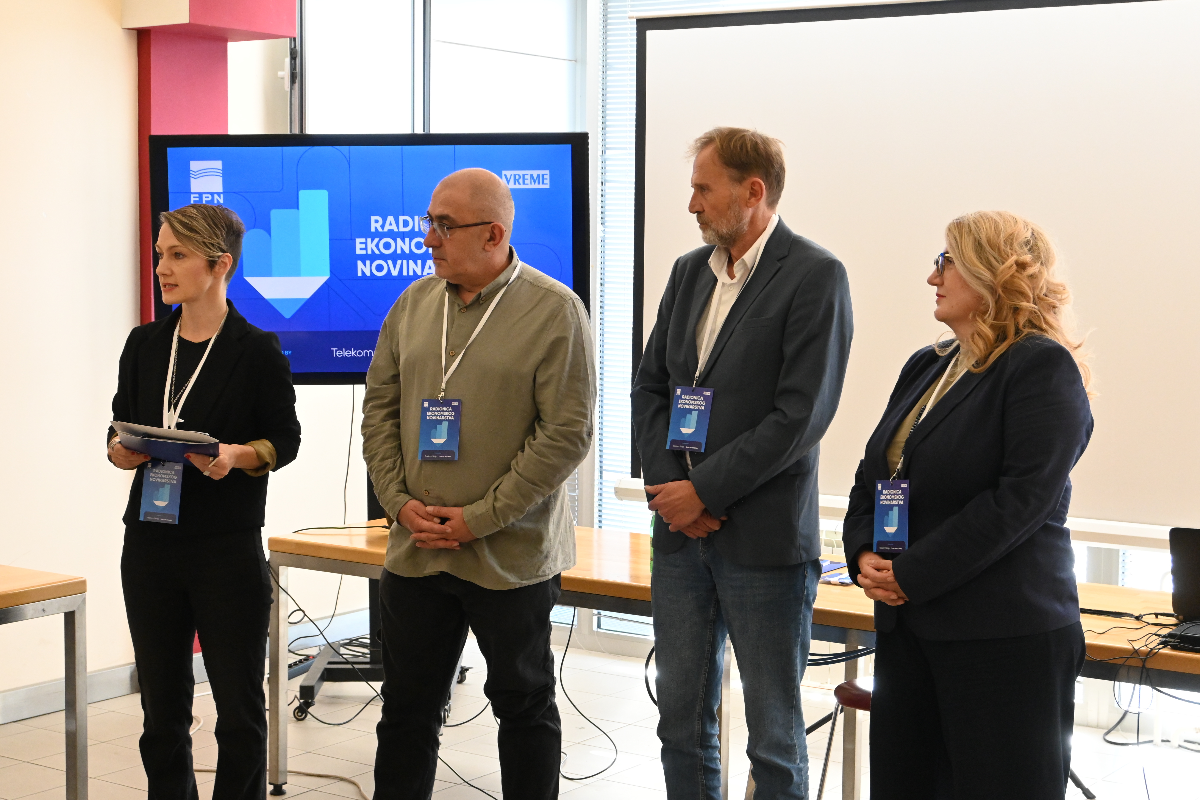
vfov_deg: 24.4
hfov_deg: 35.9
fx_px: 1850
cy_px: 400
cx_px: 600
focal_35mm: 56
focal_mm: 37
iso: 2500
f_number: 6.3
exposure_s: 1/250
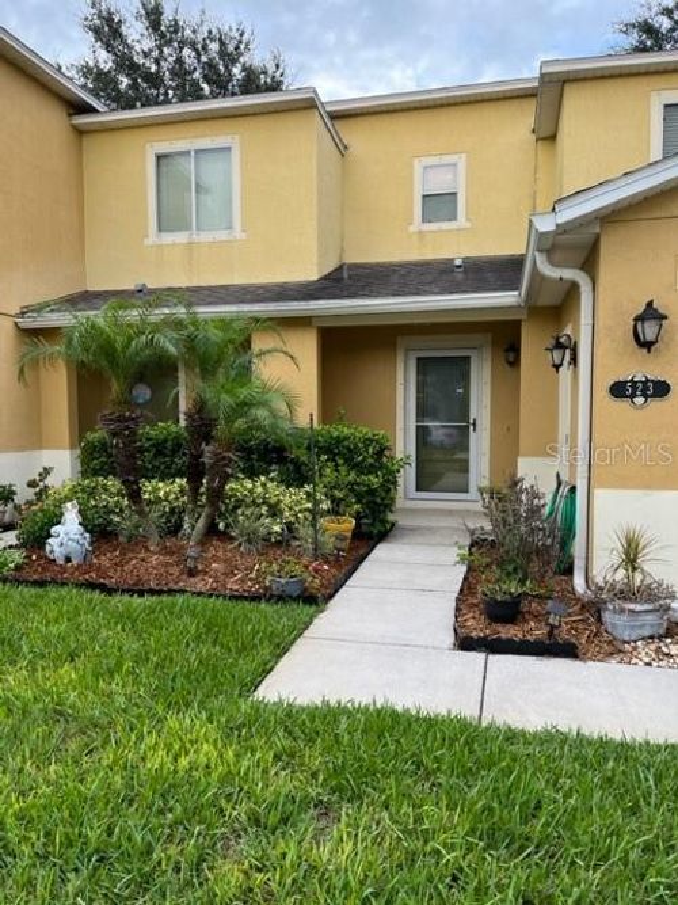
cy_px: 452
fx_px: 679
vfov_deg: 67.3
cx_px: 339
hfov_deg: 53.0
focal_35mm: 26
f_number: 1.6
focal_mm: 5.1
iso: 64
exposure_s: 1/165
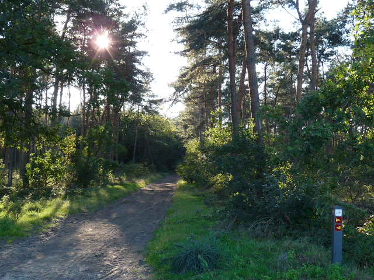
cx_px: 187
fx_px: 486
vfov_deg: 32.2
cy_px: 140
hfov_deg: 42.1
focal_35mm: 45
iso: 100
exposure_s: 1/125
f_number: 3.2
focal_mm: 4.8
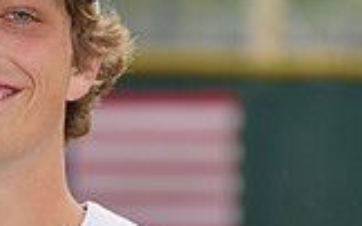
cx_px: -44
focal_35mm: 913
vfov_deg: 1.4
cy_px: 354
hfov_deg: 2.3
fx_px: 9001
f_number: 9
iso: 160
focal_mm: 250
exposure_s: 1/250
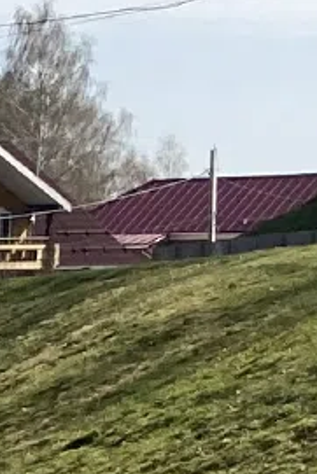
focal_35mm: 258
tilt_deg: -5.8
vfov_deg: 7.9
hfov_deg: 4.5
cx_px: -1275
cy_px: 647
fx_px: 3403
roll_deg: +0.6
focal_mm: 3.99
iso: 20
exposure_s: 1/1919
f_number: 1.8
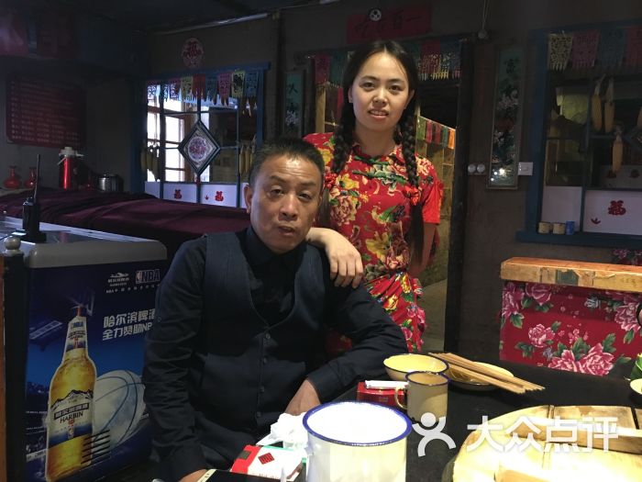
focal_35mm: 29
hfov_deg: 61.7
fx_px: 538
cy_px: 241
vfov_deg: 48.2
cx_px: 321
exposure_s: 1/17
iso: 400
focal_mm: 4.15
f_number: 2.2
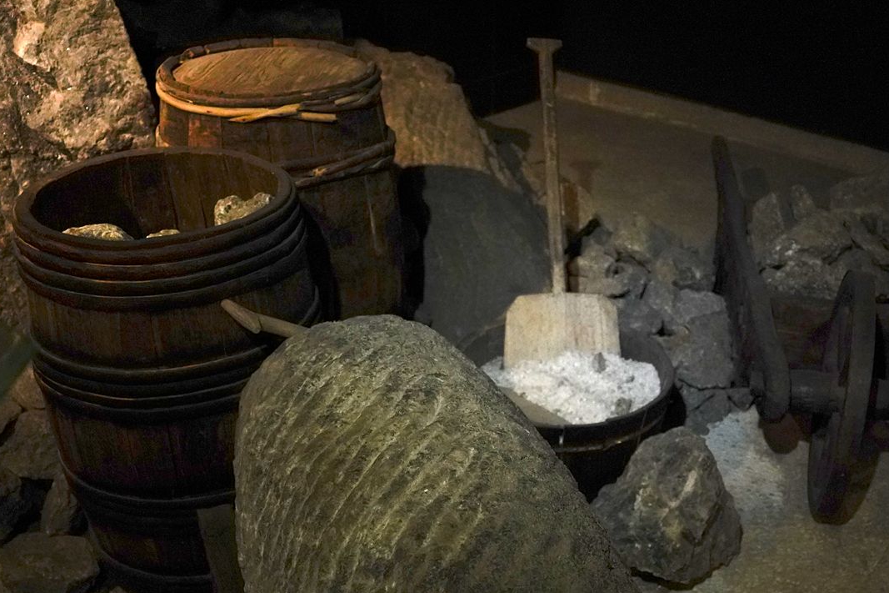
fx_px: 1111
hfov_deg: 43.5
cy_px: 470
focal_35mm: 45
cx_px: 517
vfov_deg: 29.2
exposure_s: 1/80
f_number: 2.8
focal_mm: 24
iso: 3200
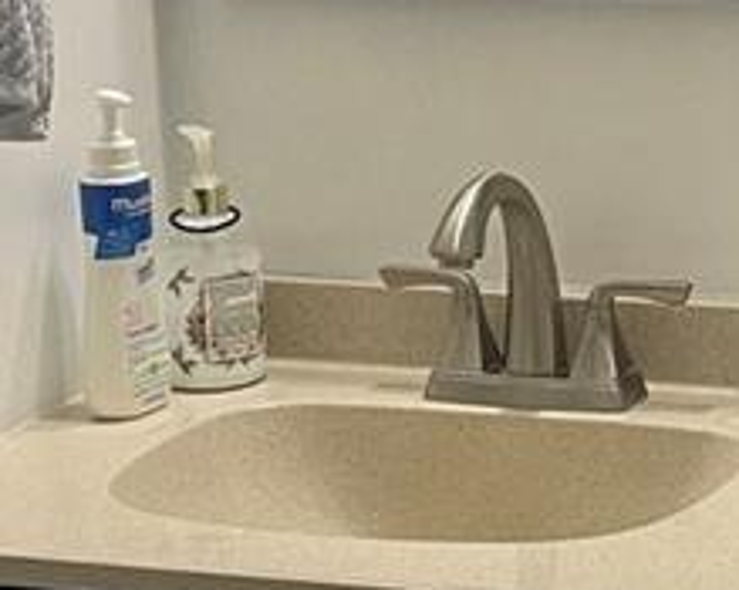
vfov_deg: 11.1
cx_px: 871
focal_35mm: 139
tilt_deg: -10.7
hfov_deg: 13.5
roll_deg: +1.3
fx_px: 3039
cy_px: 162
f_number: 1.6
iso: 100
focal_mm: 5.1
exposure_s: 1/60
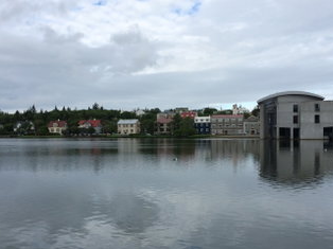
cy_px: 142
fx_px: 356
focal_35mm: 37
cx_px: 160
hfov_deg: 50.2
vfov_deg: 38.5
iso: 32
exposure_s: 1/1709
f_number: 2.2
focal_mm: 4.15
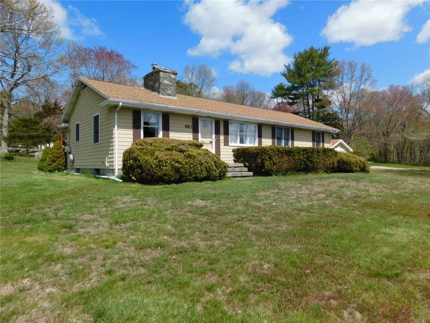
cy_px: 162
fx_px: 286
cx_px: 215
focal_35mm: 23
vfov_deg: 58.9
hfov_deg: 73.9
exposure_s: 1/500
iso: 125
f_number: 6
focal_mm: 4
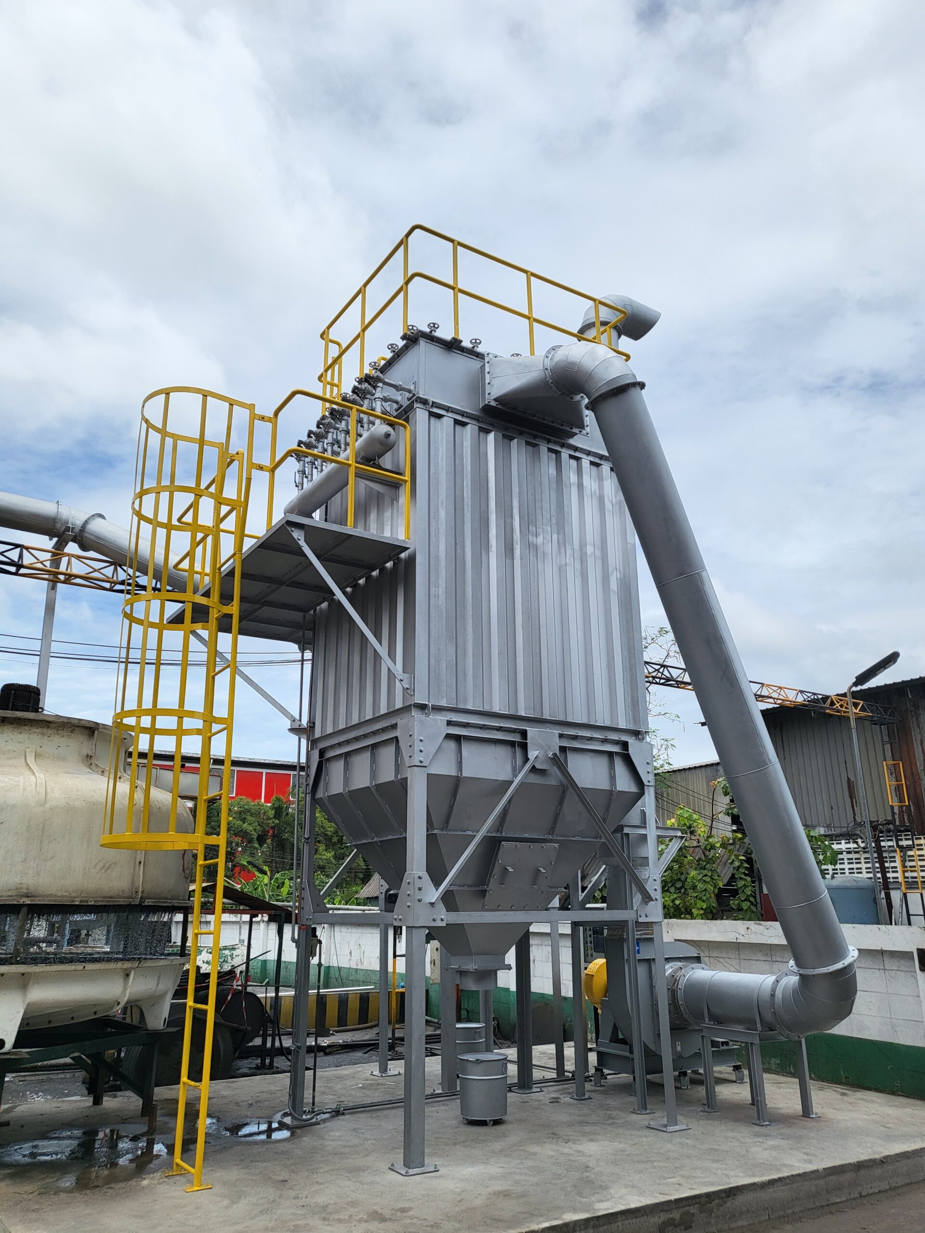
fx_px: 926
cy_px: 616
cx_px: 462
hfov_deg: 53.1
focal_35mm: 26
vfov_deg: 67.3
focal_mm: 4.25
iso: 50
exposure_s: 1/5584
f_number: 1.8
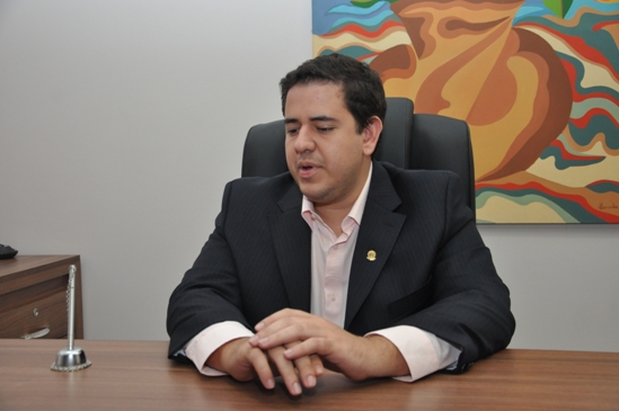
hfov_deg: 43.6
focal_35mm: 45
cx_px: 310
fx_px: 773
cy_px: 206
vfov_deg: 29.8
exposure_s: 1/60
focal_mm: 30
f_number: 6.3
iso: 1000
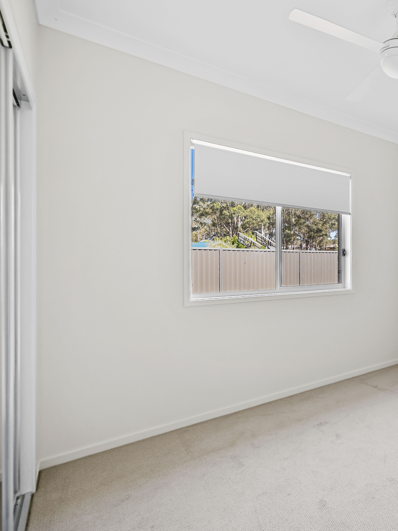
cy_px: 274
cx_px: 400
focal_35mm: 21
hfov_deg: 50.8
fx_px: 322
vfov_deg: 79.0
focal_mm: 14
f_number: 4
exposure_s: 1/6
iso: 100
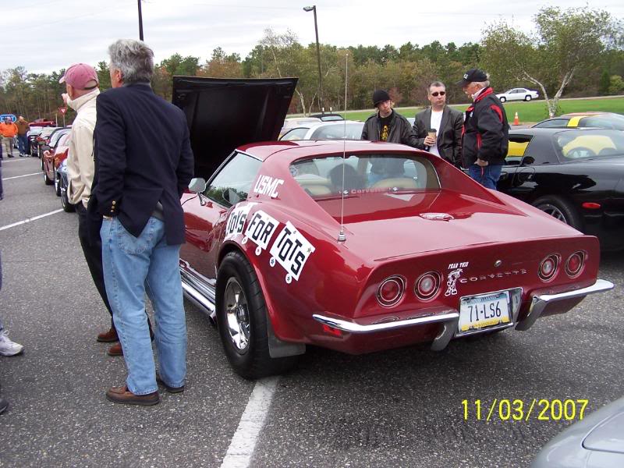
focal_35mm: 38
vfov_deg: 37.7
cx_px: 312
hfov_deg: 49.0
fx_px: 685
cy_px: 234
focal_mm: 6.3
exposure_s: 1/180
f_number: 2.8
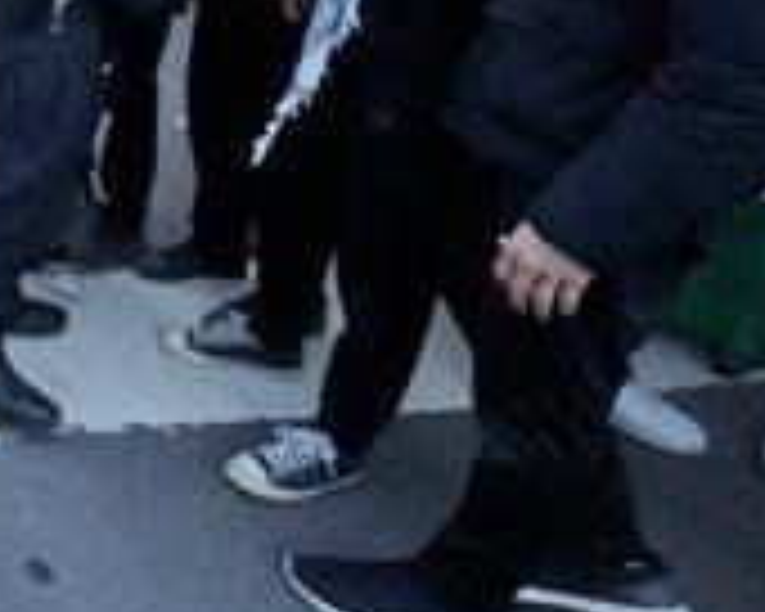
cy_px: -7
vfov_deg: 32.0
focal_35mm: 43
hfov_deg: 29.8
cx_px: -324
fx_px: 974
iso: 8000
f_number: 2.8
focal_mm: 12
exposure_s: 1/500
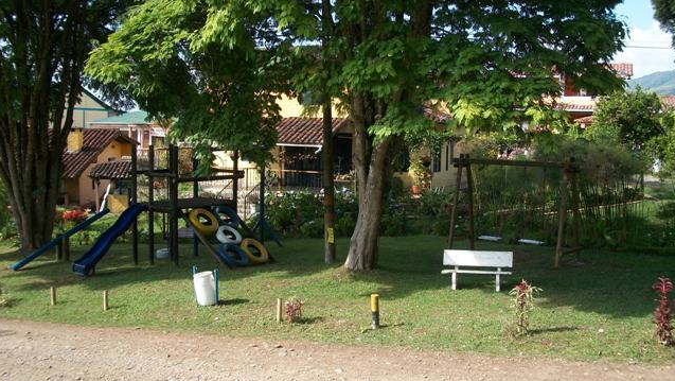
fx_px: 627
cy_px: 204
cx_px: 338
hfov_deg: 56.6
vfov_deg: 33.8
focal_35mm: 35
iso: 80
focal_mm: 5.7
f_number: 2.9
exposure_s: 1/640
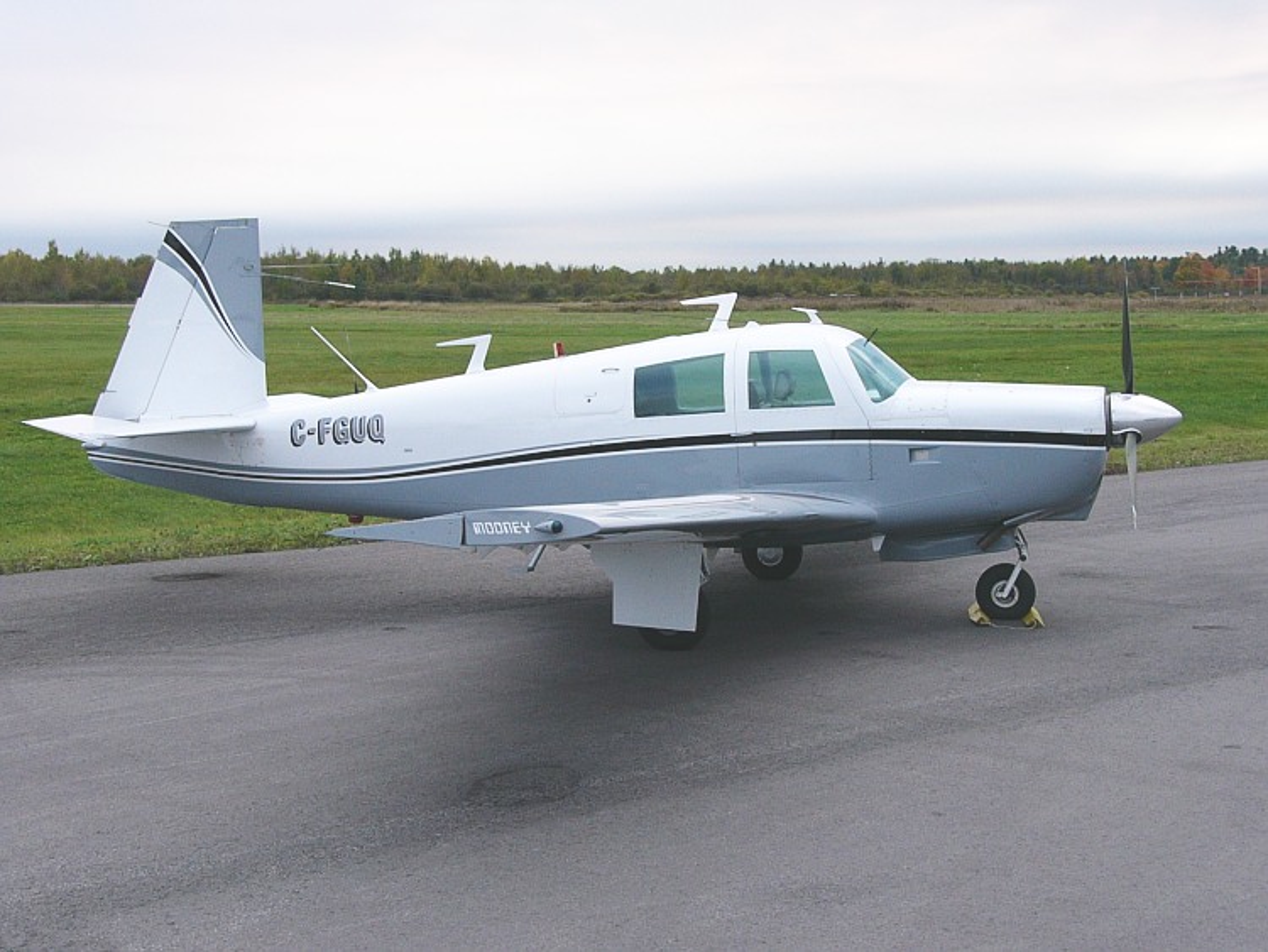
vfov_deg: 29.7
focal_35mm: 49
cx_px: 634
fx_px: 1795
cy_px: 476
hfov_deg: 38.9
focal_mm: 6.5
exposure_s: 1/160
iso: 50
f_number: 4
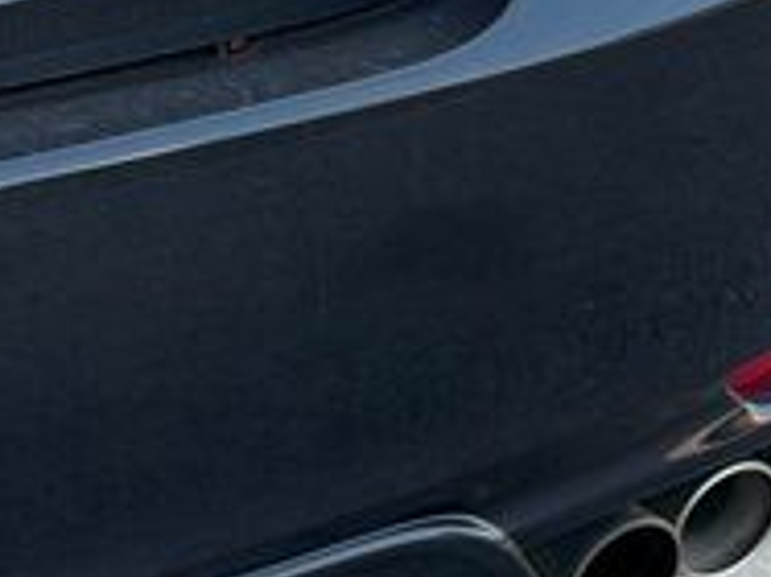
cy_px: -181
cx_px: 495
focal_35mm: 164
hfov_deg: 12.0
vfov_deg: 8.9
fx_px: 3650
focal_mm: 6.76
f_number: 1.78
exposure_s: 1/516
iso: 64
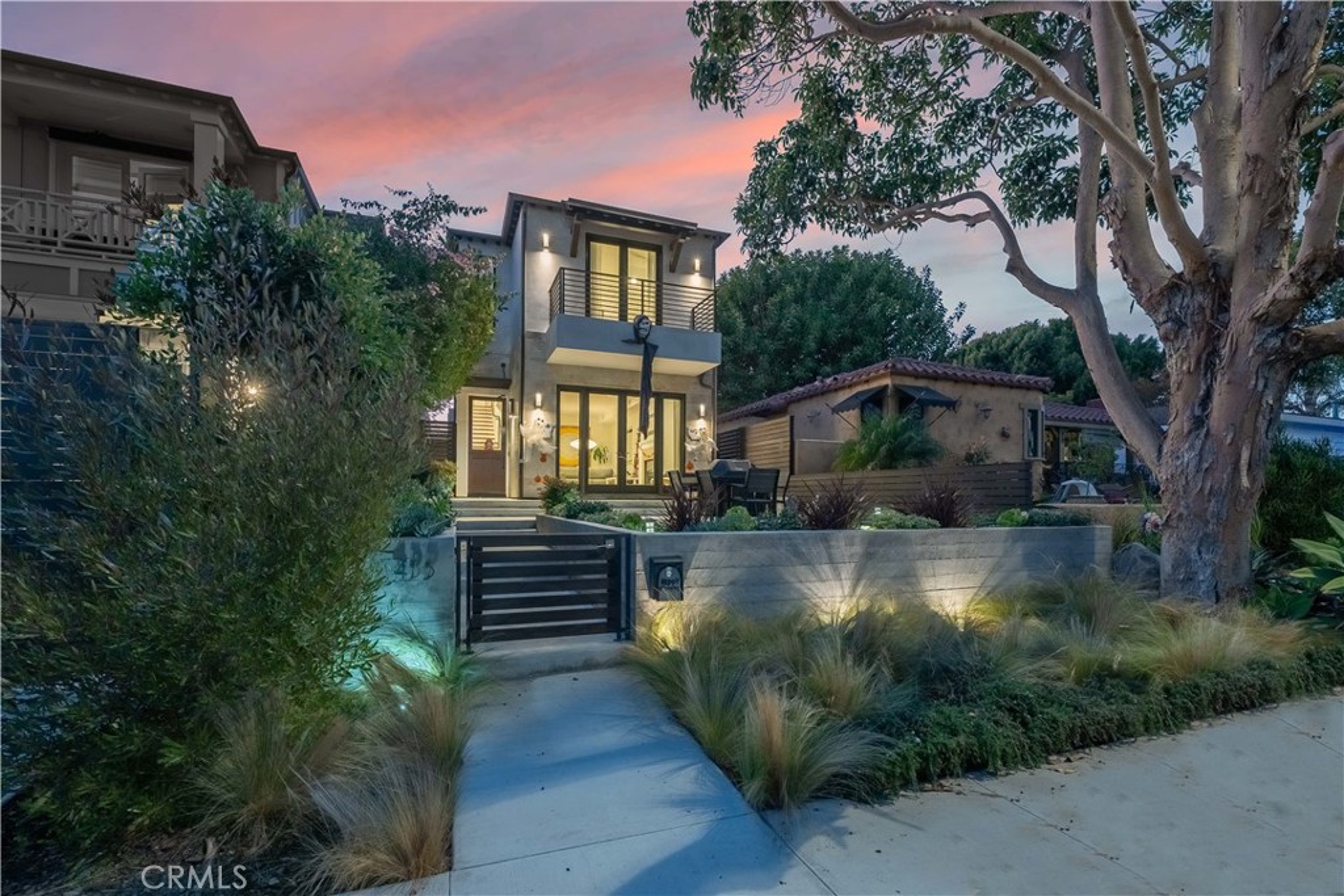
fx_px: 523
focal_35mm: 14
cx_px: 672
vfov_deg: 81.2
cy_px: 448
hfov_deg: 104.2
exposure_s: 1/13
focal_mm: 14
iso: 400
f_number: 7.1
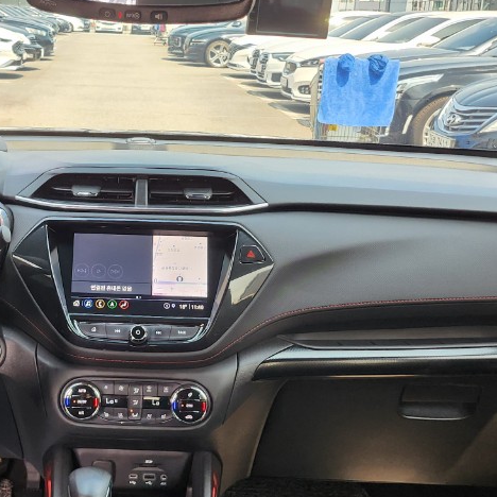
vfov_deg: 29.5
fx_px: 942
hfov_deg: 29.0
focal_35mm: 58
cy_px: 284
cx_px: 108
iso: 160
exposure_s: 1/180
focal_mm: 5
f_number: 1.8
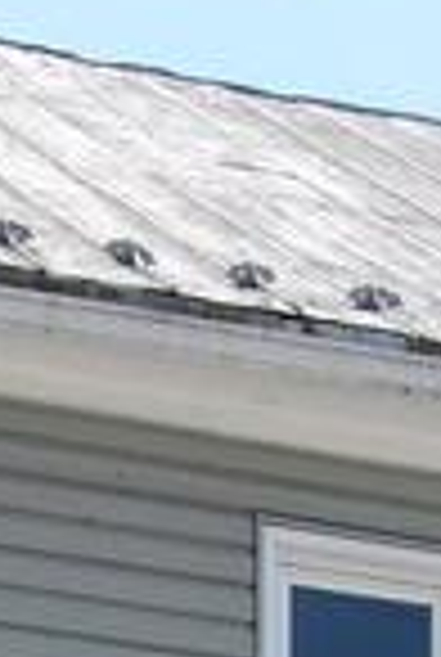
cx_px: -261
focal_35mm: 197
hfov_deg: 6.9
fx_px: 3603
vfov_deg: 9.5
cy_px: 1449
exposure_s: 1/250
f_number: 8
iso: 100
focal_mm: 24
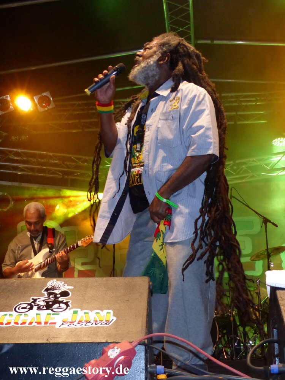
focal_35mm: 38
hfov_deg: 37.7
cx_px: 142
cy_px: 190
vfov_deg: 49.0
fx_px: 417
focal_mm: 6.8
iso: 400
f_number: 2.8
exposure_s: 1/60
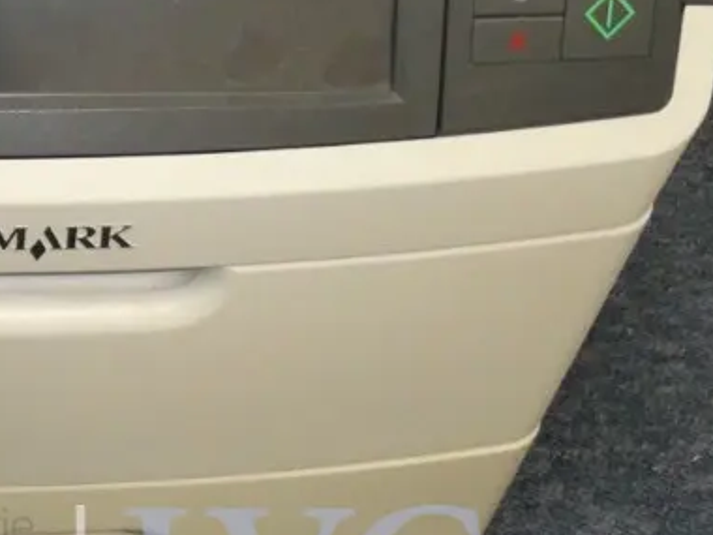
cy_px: 75
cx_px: -84
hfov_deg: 25.6
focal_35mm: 70
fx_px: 1442
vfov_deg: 20.7
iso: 800
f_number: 3.4
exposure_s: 1/125
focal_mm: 4.7
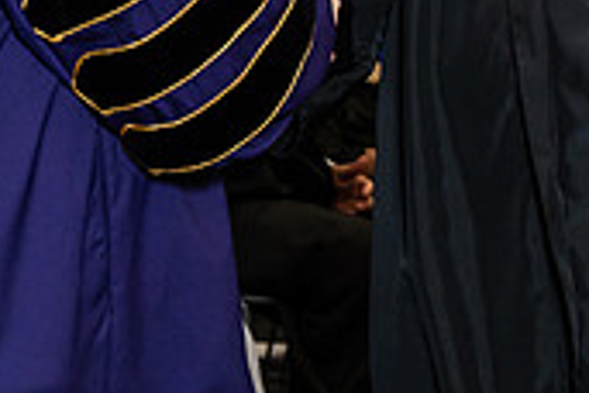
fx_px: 3877
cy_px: -122
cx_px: 234
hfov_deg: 8.7
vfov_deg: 5.8
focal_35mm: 237
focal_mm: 70
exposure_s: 1/200
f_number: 4.5
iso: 1250
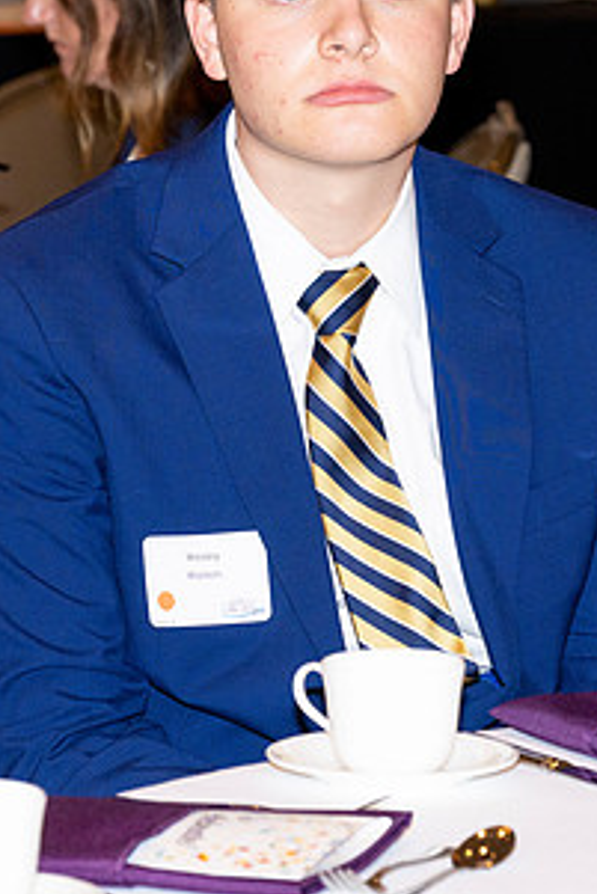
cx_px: 257
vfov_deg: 9.3
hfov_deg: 6.2
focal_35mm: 222
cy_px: 282
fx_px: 5515
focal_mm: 99
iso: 1000
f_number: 5.6
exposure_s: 1/100
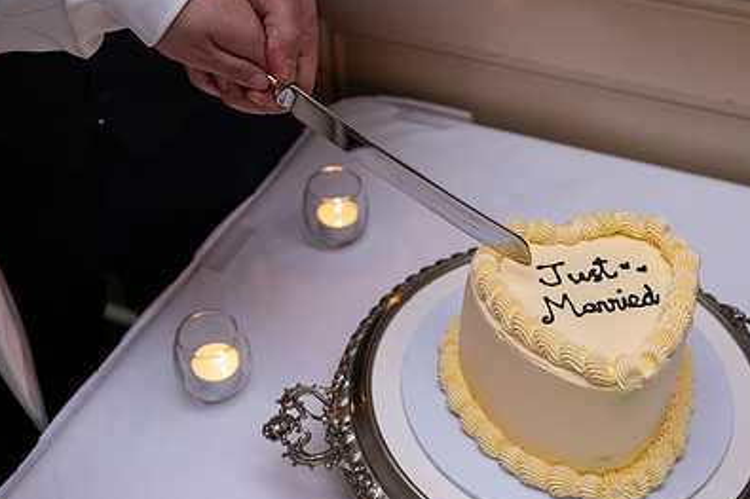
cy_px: 196
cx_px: 406
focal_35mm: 47
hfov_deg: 41.9
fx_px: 979
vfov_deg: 28.5
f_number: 3.5
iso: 800
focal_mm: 32
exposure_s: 1/160
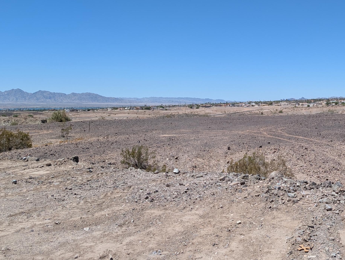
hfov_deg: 46.1
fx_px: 389
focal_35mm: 39
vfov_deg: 36.4
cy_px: 79
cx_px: 258
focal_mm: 6.9
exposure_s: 1/1312
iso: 22
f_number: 1.68
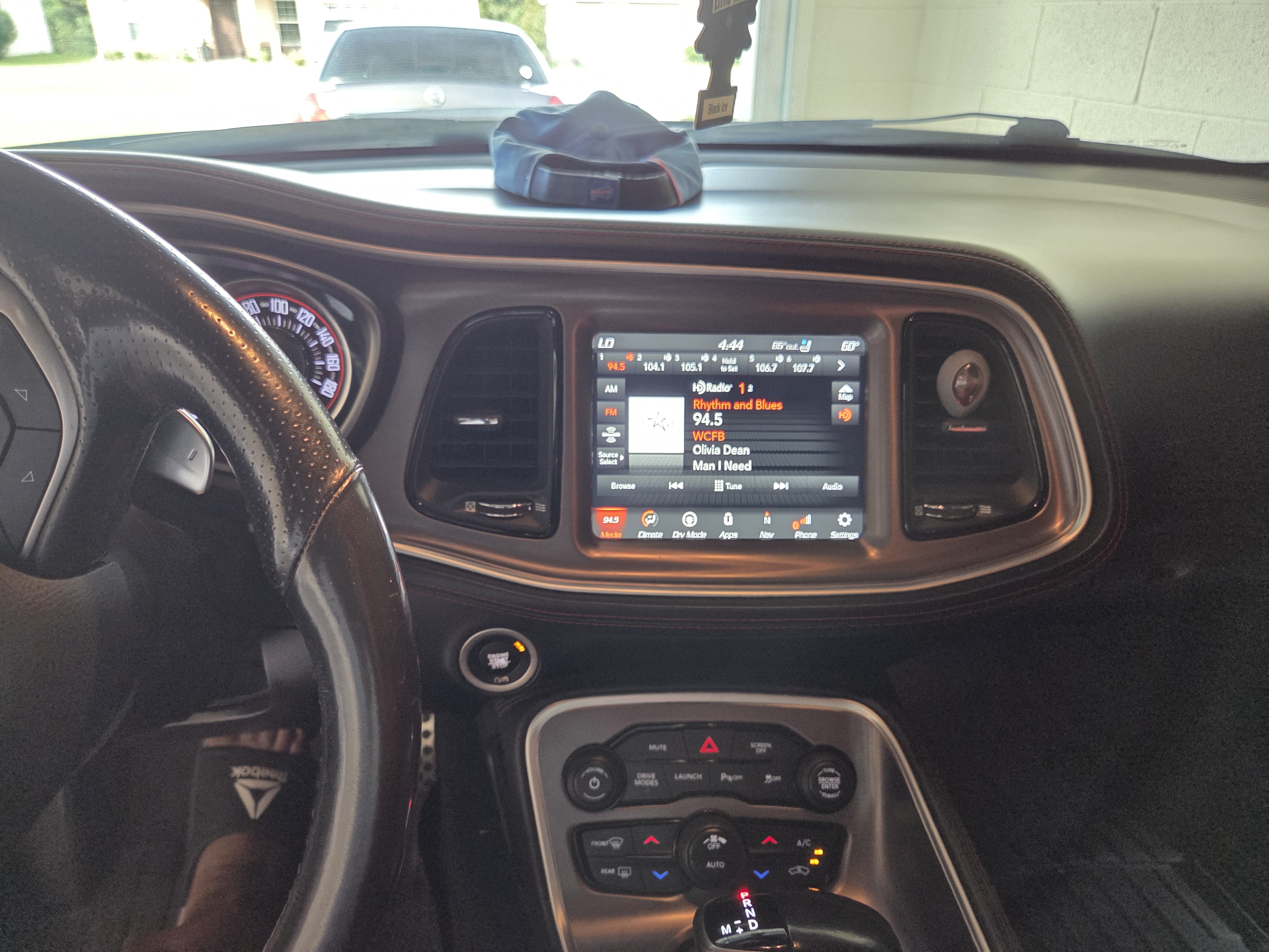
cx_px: 634
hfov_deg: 73.9
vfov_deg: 58.9
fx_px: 843
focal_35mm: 23
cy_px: 476
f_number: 1.8
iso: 400
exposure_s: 1/120
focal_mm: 5.4
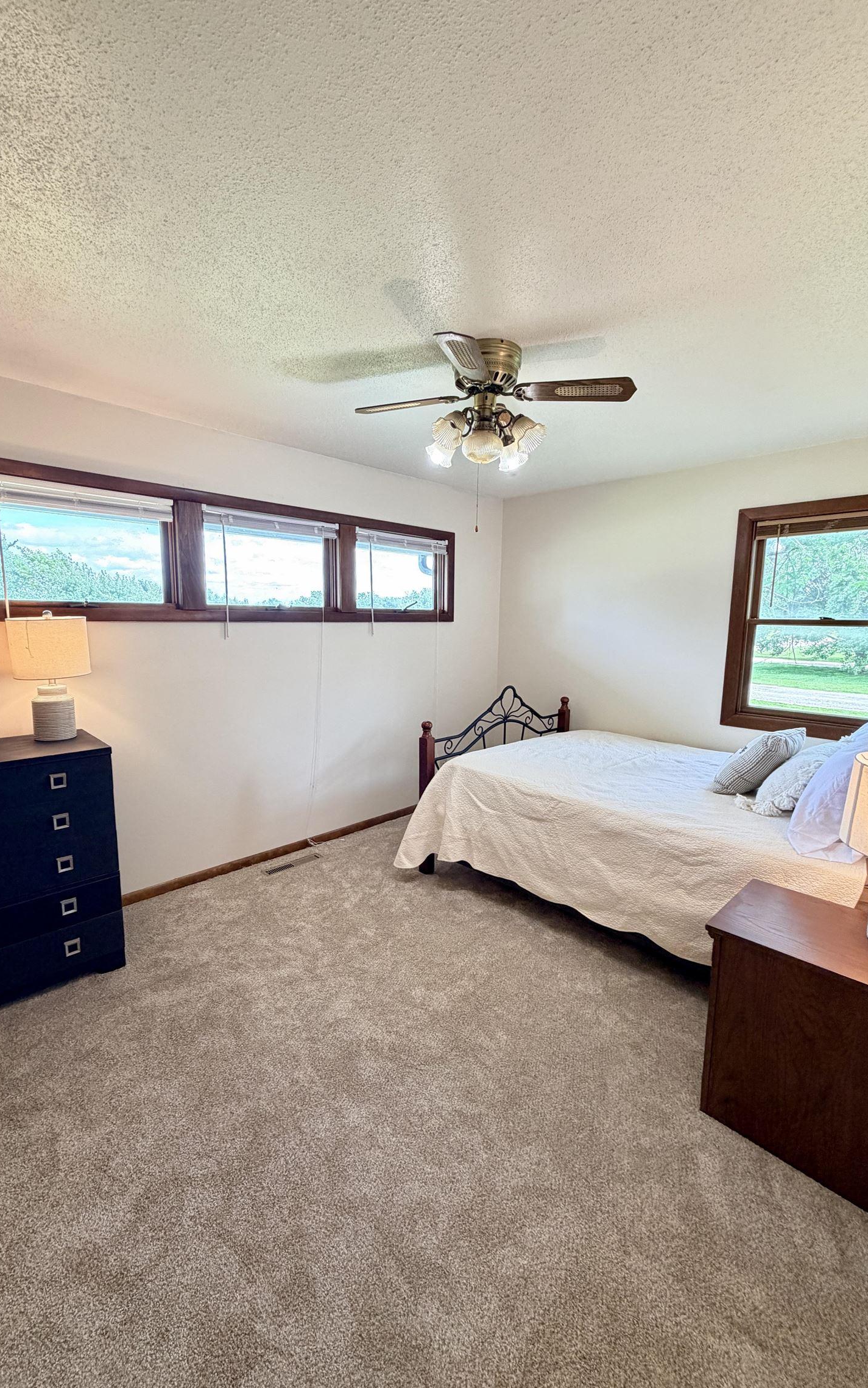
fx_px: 568
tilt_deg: -6.2
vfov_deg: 101.5
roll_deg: +0.0
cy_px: 699
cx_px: 413
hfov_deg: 74.8
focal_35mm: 15
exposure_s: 1/60
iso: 160
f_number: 2.2
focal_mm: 2.22
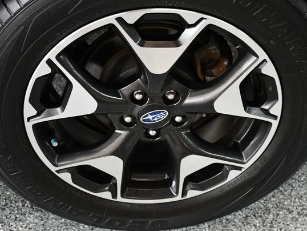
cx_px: 156
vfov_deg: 20.5
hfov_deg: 27.0
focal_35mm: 72
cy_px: 113
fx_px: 639
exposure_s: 1/125
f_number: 4.5
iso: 2800
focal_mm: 42
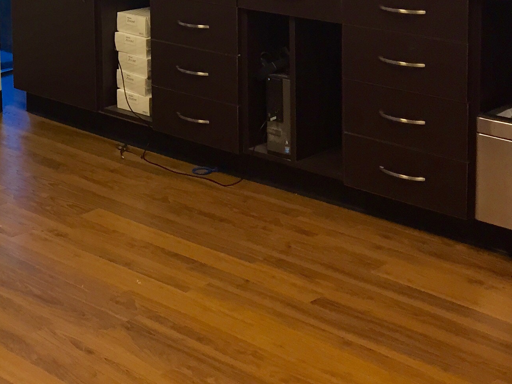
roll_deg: +2.7
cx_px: -92
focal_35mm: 73
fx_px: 1079
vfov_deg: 19.2
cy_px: -56
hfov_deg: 24.4
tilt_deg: -8.2
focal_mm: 4.15
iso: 80
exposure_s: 1/30
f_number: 2.2
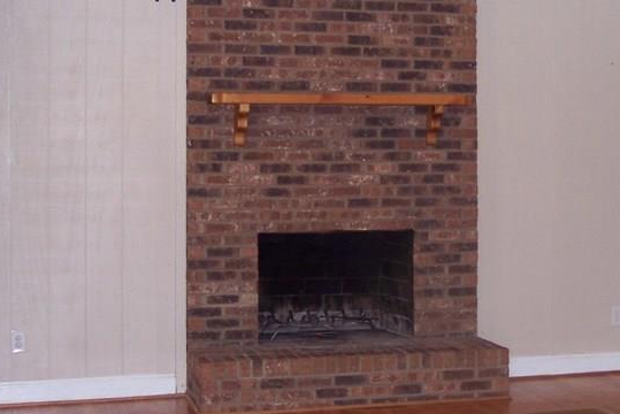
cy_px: 147
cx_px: 444
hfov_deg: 26.1
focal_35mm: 77
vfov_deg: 17.7
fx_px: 1327
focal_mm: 8
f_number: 2.8
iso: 140
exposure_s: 1/60
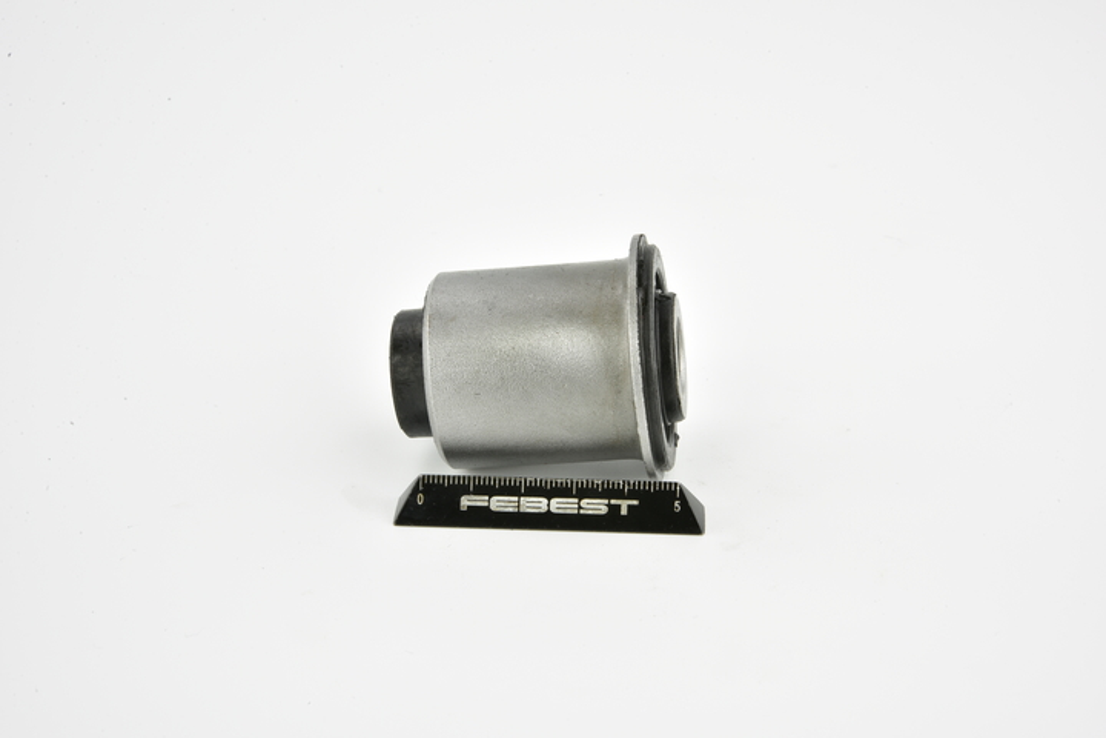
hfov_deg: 33.4
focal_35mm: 60
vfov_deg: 22.6
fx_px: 1843
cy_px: 369
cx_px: 553
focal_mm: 60
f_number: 29
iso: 64
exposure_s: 1/2
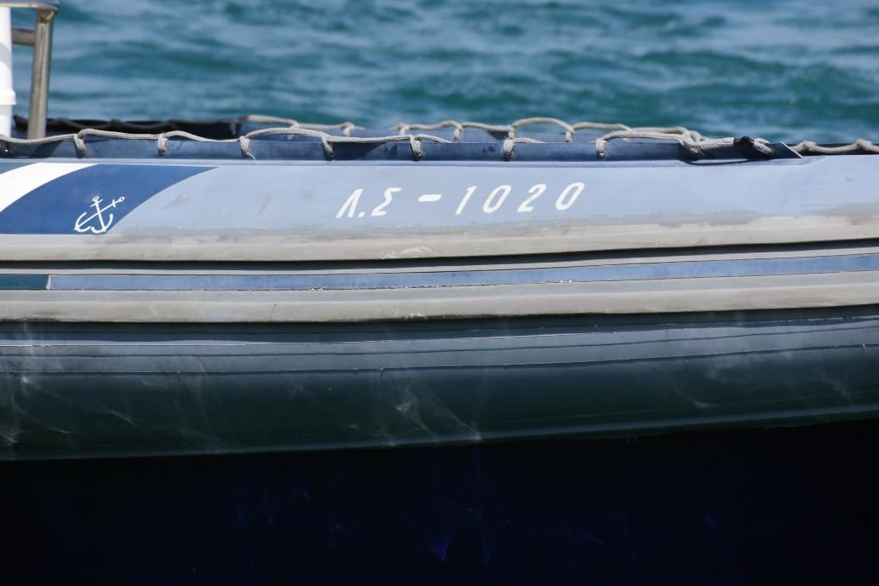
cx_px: 405
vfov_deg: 3.2
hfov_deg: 4.8
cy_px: 181
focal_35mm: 431
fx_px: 10523
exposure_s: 1/2500
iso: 500
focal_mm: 200
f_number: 6.3
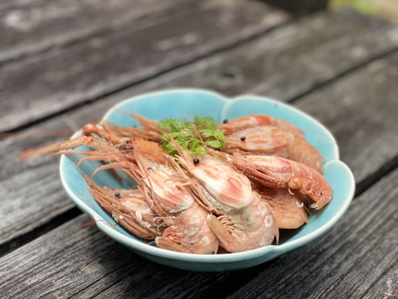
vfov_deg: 28.0
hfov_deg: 36.8
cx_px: 199
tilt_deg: -33.5
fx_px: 598
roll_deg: -3.0
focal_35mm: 52
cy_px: 150
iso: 20
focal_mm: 6
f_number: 2
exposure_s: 1/999
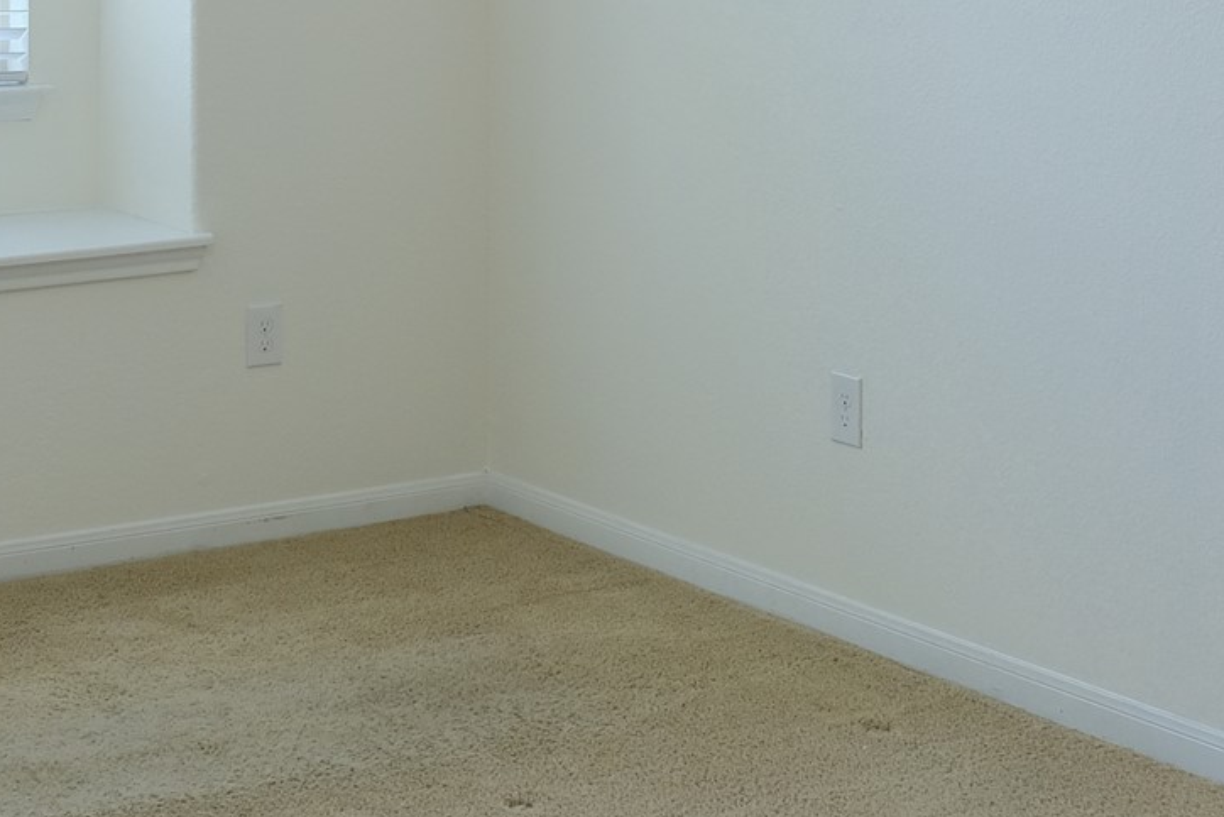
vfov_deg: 16.2
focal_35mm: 81
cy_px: -169
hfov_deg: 24.8
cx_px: 330
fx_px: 2754
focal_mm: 18
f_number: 2.8
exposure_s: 1/60
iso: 500
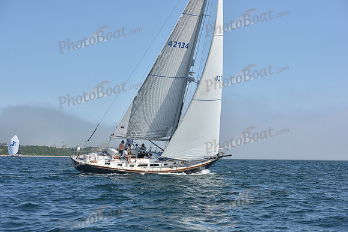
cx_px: 174
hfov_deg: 28.8
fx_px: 677
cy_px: 116
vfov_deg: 19.5
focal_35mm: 70
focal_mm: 70
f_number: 8
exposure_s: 1/1600
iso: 320
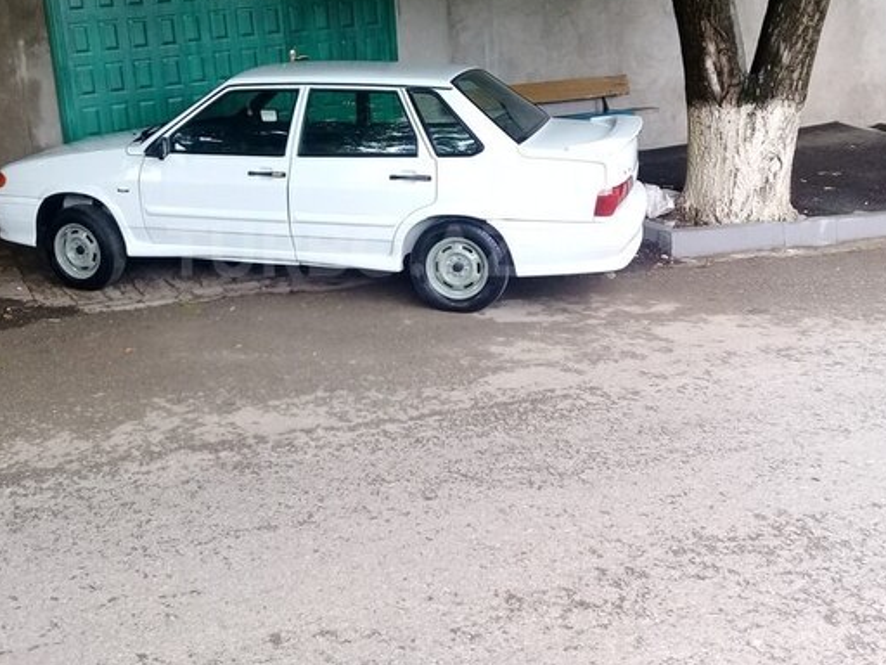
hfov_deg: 46.5
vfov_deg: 35.8
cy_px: 250
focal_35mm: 40
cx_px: 344
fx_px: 1024
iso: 64
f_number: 2.2
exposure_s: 1/100
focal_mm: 3.3
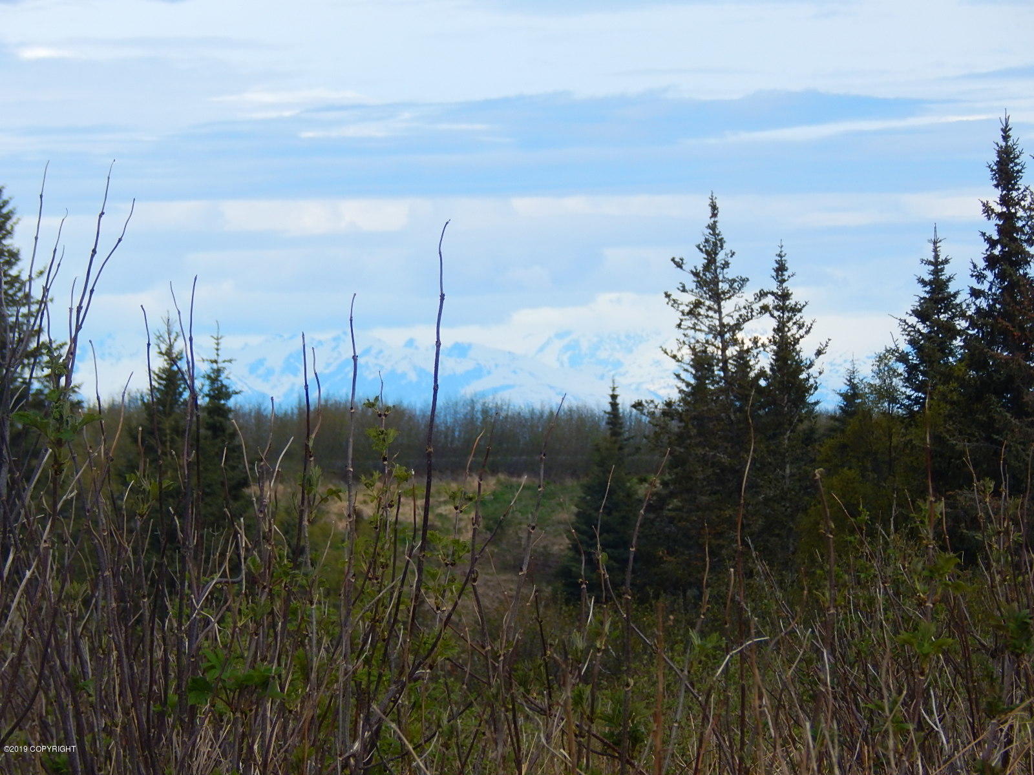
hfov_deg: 7.1
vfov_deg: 5.3
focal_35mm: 279
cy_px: 388
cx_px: 517
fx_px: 8334
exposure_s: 1/640
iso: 125
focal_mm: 50.1
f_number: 5.7
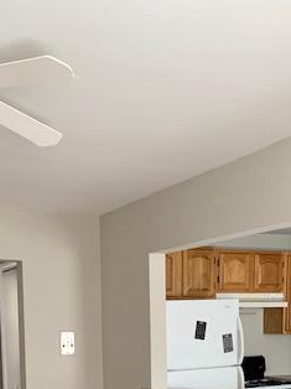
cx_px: 114
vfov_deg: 33.0
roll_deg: +0.4
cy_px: 394
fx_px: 595
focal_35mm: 53
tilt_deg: -5.6
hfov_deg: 27.4
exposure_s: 1/60
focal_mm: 4.25
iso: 200
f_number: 1.8
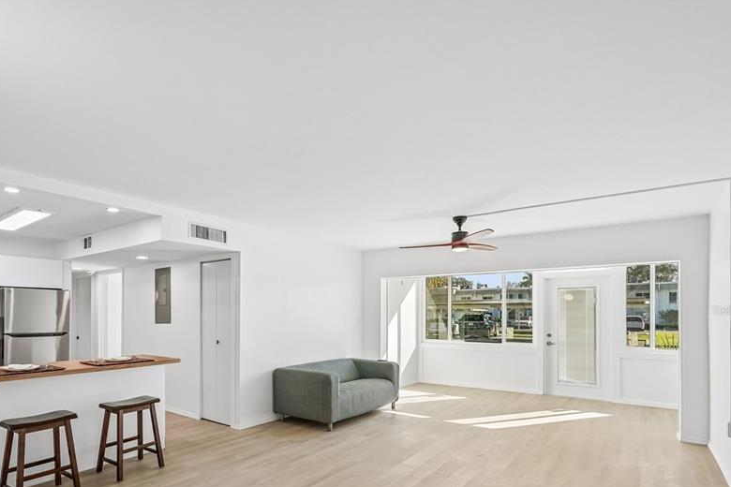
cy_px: 310
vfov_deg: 58.6
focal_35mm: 21
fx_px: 426
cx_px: 286
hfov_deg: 80.1
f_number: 8
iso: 400
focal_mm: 16
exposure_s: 1/160
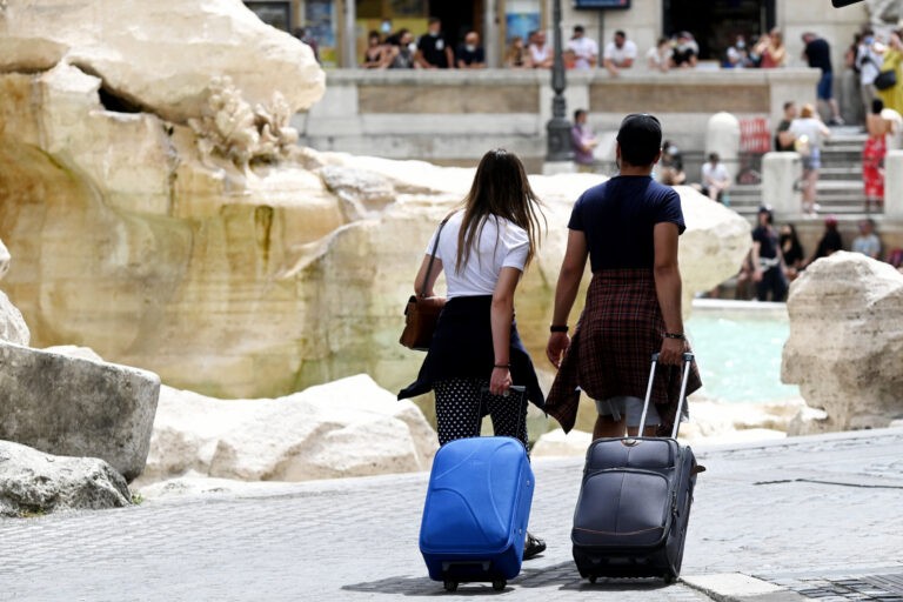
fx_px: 3511
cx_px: 452
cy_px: 301
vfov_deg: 9.8
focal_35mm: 140
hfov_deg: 14.7
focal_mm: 140
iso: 500
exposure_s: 1/2500
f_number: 5
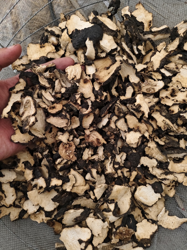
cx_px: 94
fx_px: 166
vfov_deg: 73.9
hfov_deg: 58.9
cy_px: 125
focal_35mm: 23
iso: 3197
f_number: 1.88
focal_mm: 5.56
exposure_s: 1/510
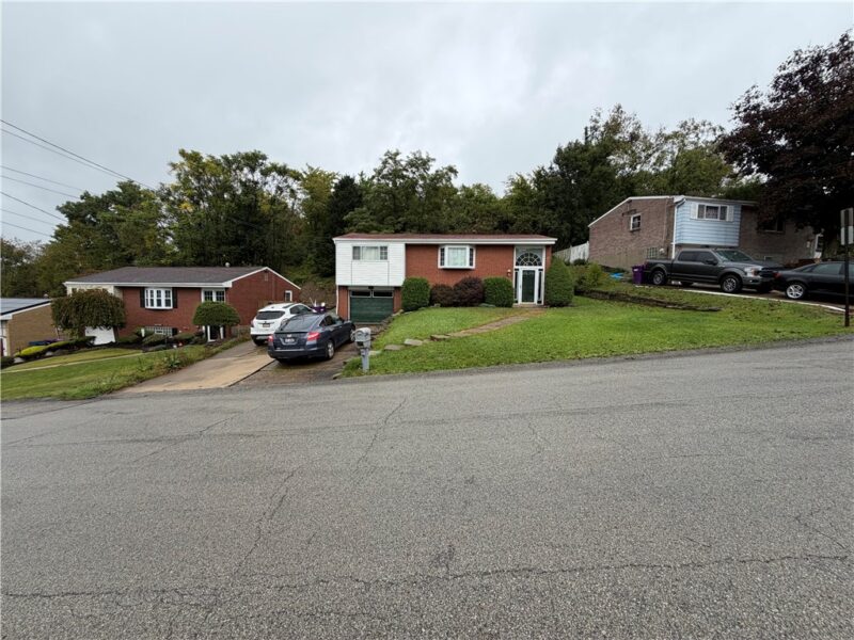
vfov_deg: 85.7
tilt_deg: -4.0
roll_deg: -0.5
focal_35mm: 14
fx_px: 345
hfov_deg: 102.1
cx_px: 427
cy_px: 320
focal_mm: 2.22
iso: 40
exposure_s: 1/644
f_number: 2.2
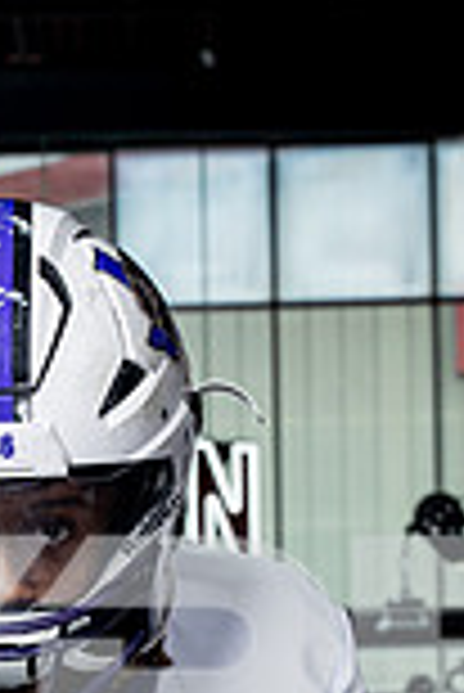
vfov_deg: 9.8
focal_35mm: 204
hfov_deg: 6.7
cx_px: -5
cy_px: 994
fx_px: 3935
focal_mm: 70
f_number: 8
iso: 640
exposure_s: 1/250
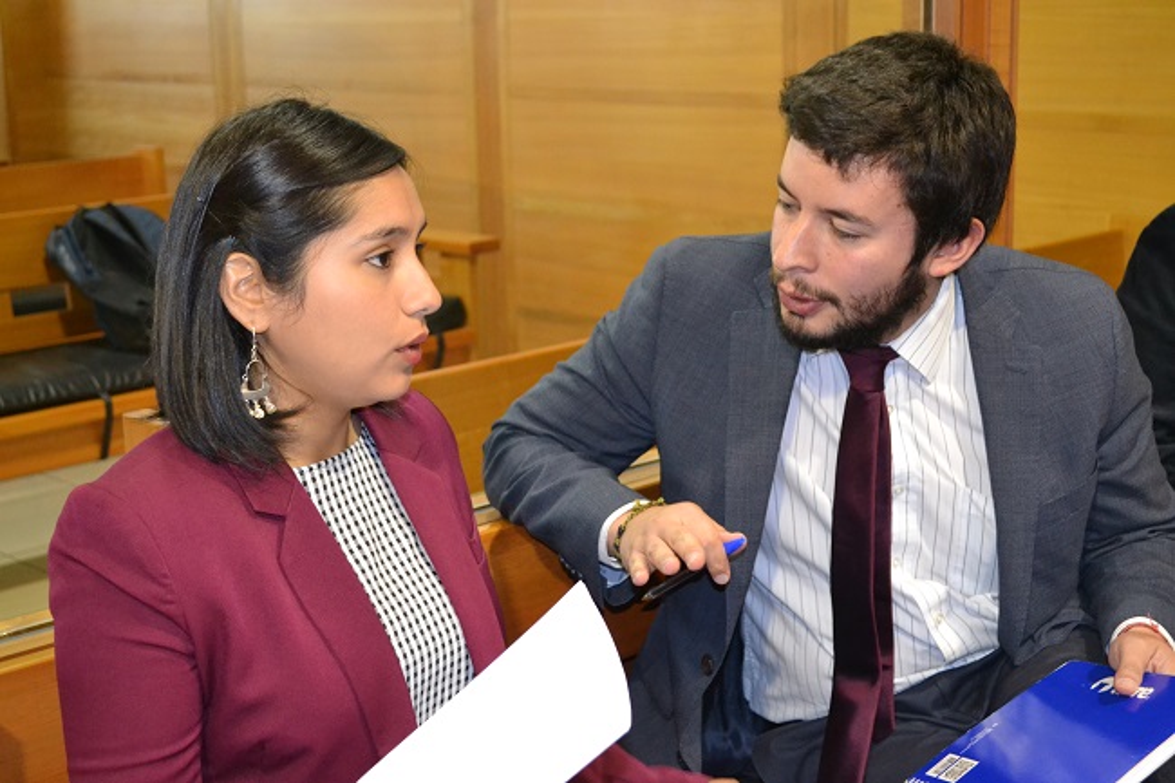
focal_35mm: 57
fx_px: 1860
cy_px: 392
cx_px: 588
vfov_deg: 23.8
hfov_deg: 35.1
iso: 2800
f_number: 5
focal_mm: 38
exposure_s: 1/60
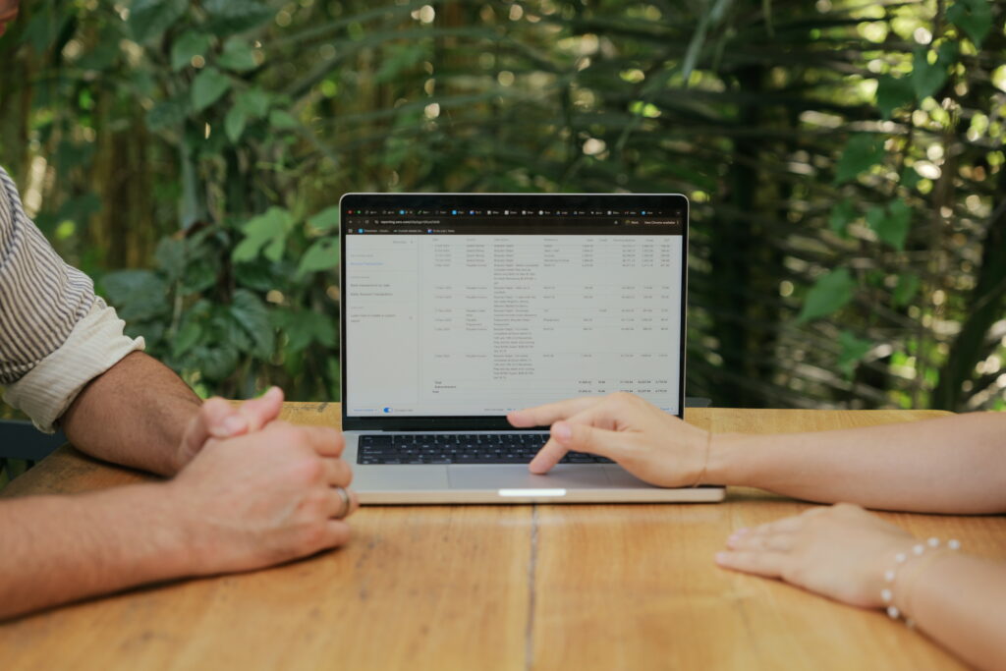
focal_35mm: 62
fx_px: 1733
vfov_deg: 21.9
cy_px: 336
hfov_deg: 32.4
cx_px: 503
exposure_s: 1/125
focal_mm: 62
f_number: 3.5
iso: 200
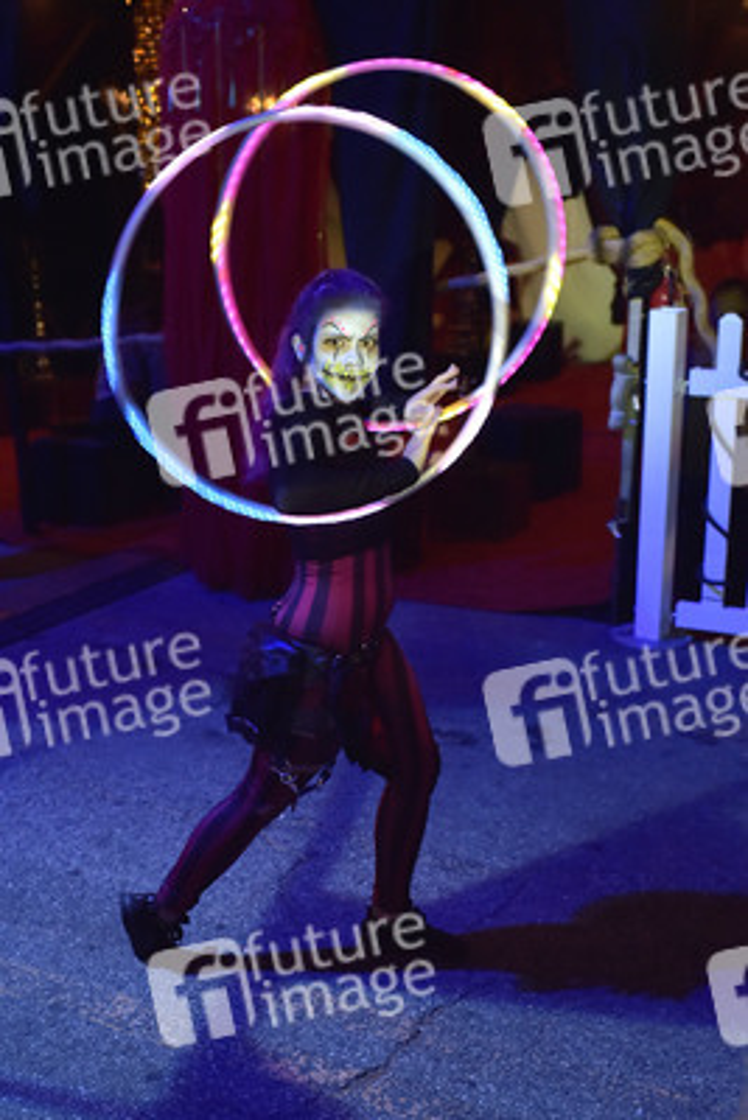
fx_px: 1090
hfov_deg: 37.9
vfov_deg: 54.4
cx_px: 374
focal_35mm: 35
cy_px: 560
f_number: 4
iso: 1250
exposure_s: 1/125
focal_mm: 35
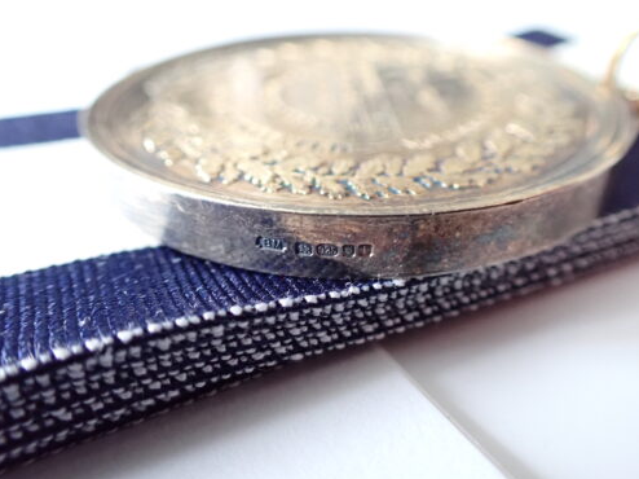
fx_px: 572
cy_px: 245
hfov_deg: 58.4
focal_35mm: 31
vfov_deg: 45.4
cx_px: 325
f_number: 2.3
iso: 1250
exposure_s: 1/30
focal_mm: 5.4
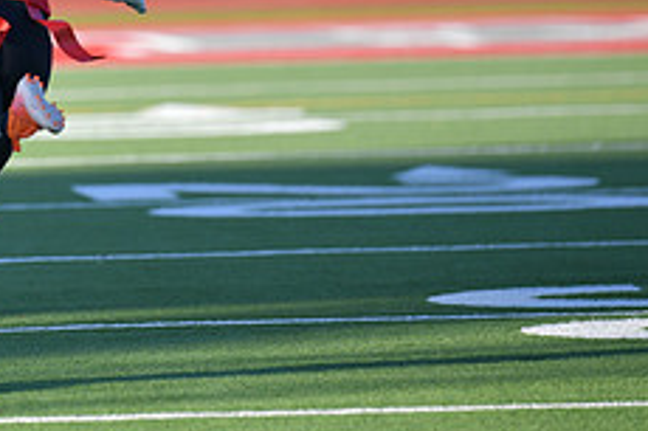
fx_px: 12267
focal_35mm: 682
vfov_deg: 2.0
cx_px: -37
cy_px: 7
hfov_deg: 3.0
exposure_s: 1/800
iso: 72
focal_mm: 270
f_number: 2.8
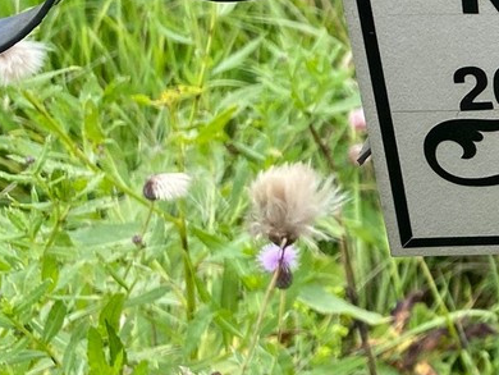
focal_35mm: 96
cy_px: 52
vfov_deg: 15.3
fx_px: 1385
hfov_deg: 17.2
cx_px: 867
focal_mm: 4.25
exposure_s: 1/576
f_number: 1.8
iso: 32
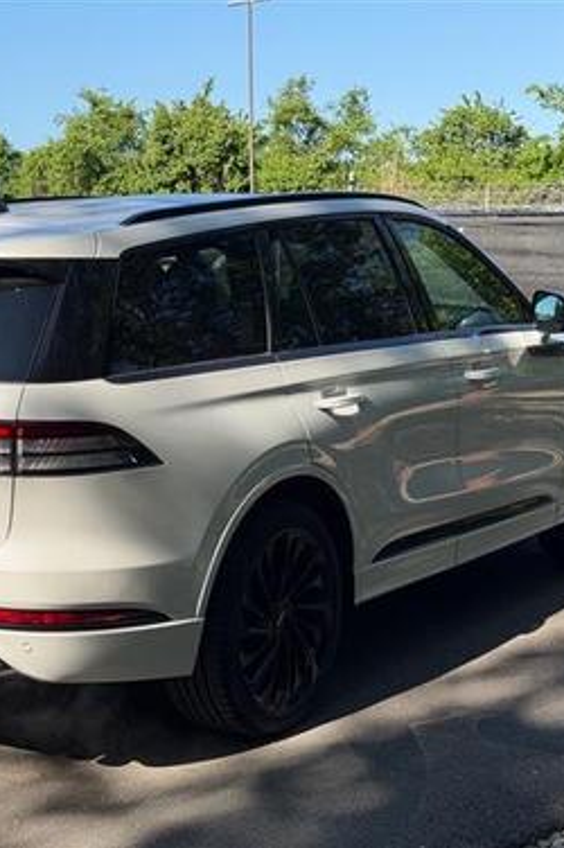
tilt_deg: -4.6
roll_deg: +2.4
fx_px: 1577
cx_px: 147
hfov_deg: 20.1
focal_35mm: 67
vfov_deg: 30.1
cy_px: 424
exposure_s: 1/2415
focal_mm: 6.76
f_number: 1.78
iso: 64
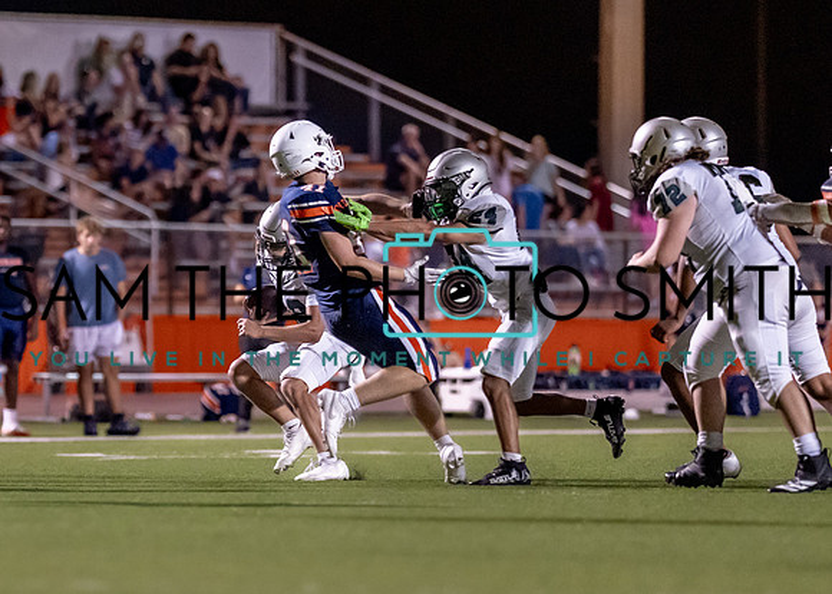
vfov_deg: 4.3
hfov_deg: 6.1
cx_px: 220
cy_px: 322
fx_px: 7834
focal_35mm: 332
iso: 2000
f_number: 1.8
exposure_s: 1/1000
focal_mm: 135
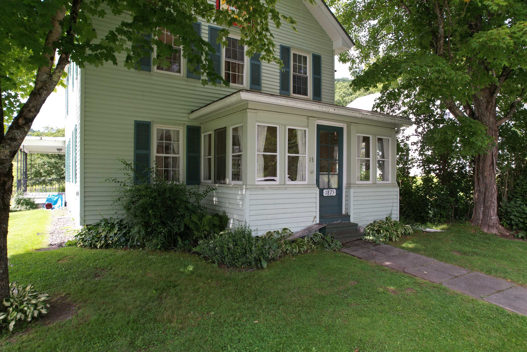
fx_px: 322
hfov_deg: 78.6
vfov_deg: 57.2
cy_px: 176
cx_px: 264
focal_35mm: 22
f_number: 2.8
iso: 110
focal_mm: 8.38
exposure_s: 1/15
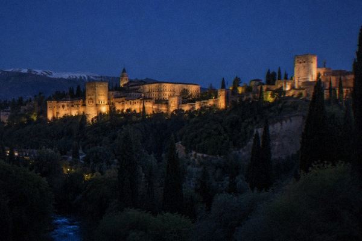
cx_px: 181
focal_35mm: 105
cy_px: 120
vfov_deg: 13.0
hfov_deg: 19.5
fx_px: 1056
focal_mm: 105
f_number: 9
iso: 8000
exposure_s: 1/25
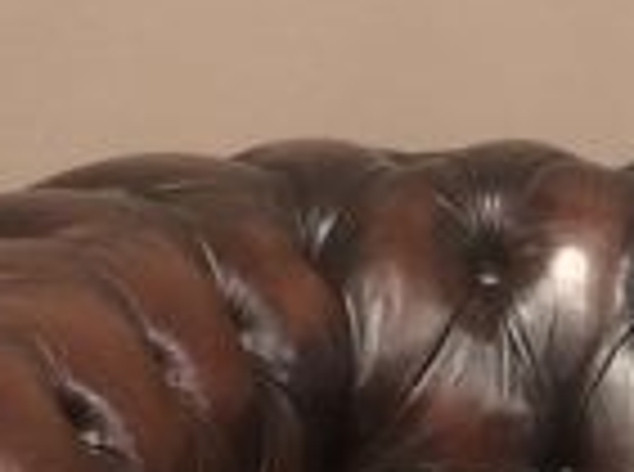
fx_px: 3014
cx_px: 1223
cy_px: 692
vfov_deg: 8.8
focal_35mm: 165
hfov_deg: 11.0
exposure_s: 1/33
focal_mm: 4.15
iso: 125
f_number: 2.2
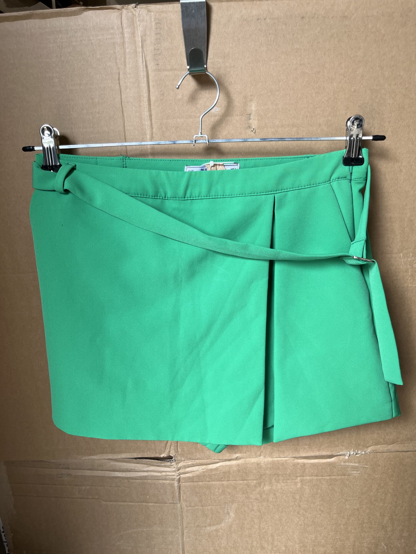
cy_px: 277
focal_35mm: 26
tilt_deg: -13.3
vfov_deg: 67.3
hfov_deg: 53.1
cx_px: 208
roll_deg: +3.0
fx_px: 417
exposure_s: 1/122
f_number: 1.6
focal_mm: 5.1
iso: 40
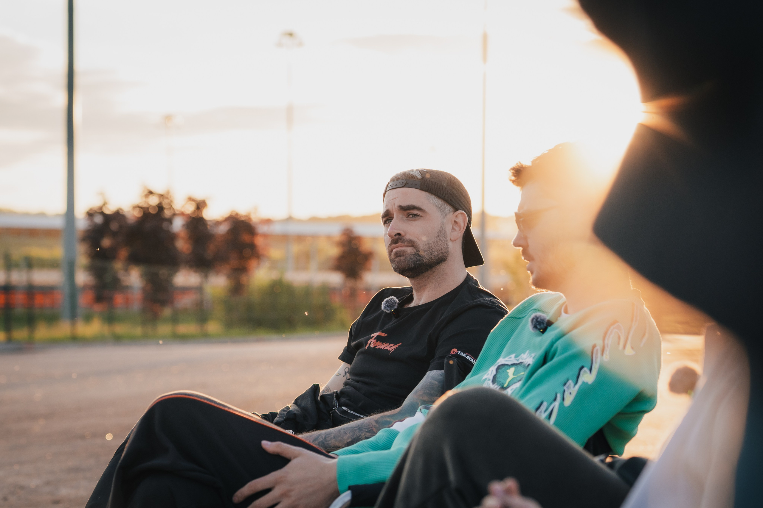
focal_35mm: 112
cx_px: 382
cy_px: 254
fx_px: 2374
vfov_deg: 12.2
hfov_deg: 18.3
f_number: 3.5
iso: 400
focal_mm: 75
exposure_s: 1/800
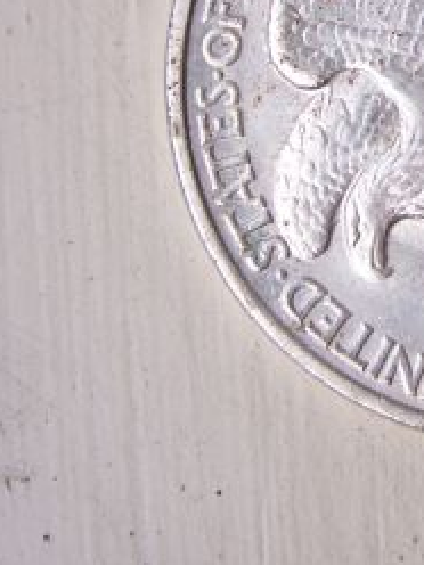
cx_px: 460
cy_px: 125
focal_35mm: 87
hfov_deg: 16.5
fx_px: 1421
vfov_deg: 22.2
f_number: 3
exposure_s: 1/250
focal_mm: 6
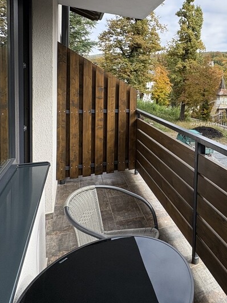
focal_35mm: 27
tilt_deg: -2.0
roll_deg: -2.1
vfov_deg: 63.4
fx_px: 236
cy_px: 97
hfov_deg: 46.2
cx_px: 205
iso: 50
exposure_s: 1/693
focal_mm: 2.22
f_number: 2.2
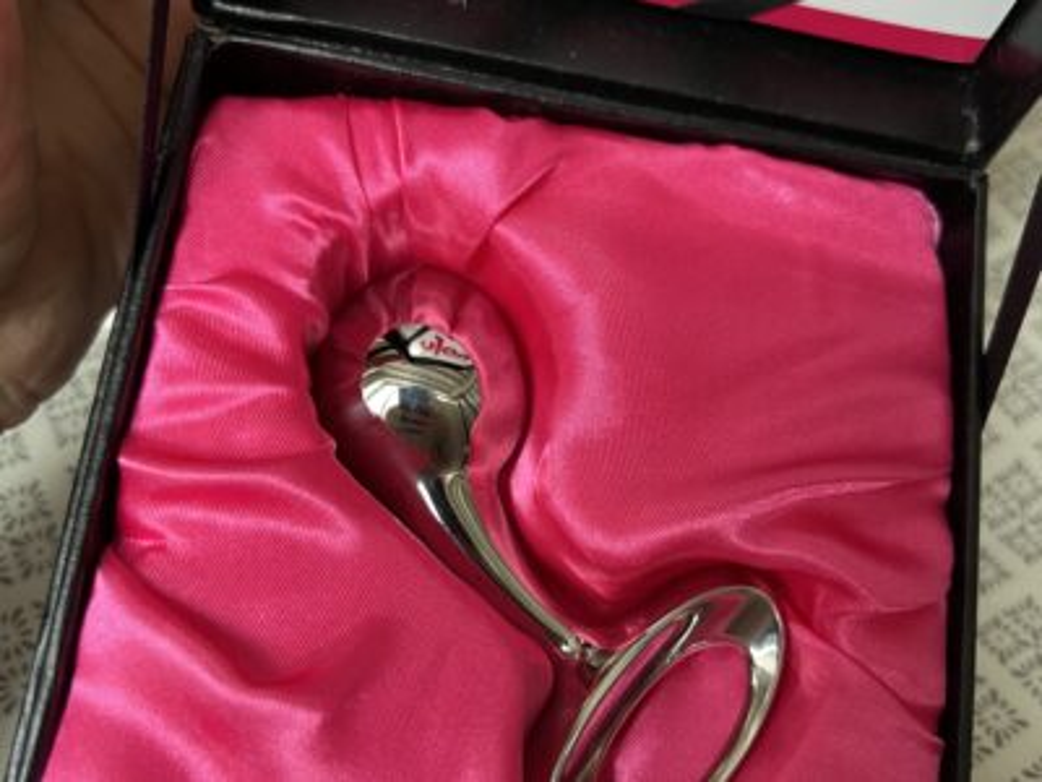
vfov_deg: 53.1
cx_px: 521
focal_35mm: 26
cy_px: 391
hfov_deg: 67.3
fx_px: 783
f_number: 1.5
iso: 200
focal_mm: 5.7
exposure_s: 1/60
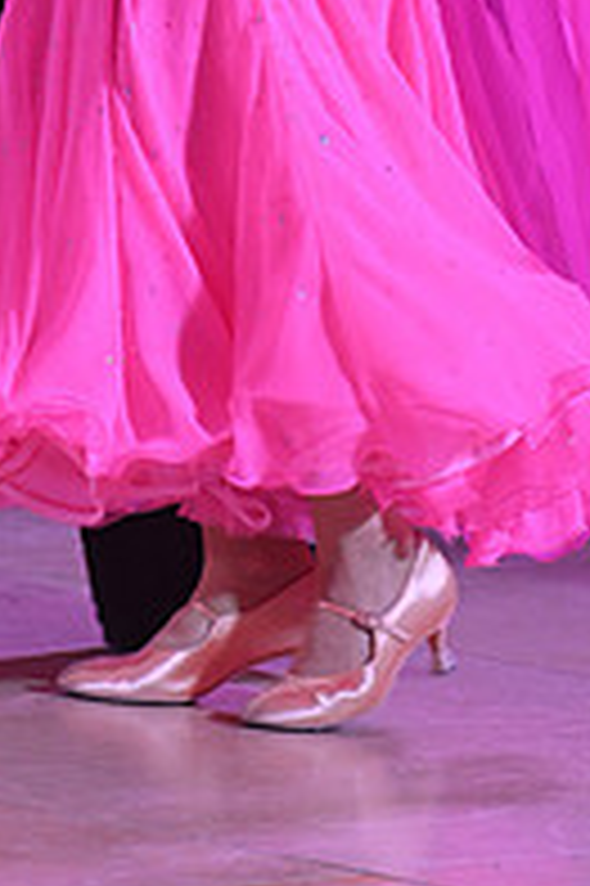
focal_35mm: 342
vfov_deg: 6.0
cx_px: 38
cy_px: -292
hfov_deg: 4.0
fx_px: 8422
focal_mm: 116
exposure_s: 1/250
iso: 1250
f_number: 5.6
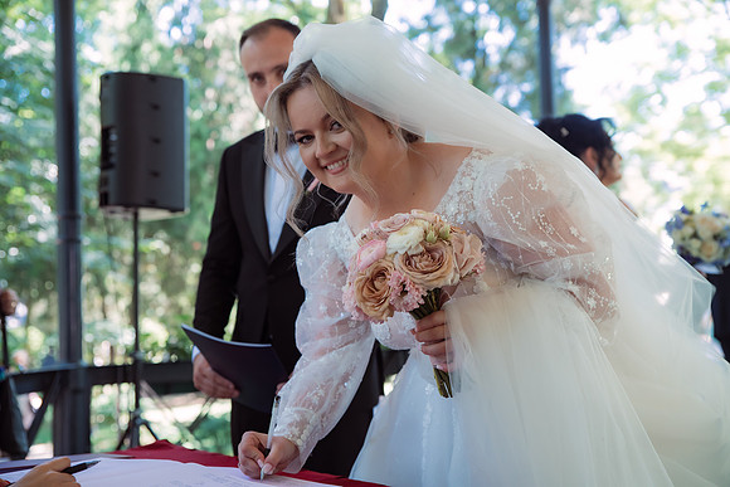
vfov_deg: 24.6
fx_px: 1115
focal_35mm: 55
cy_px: 244
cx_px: 365
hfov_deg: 36.2
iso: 640
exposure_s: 1/200
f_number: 3.2
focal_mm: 55
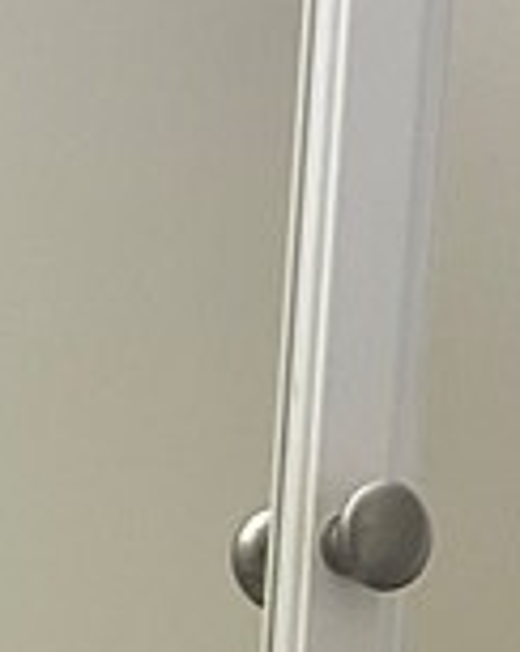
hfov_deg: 8.1
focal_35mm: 190
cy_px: 1632
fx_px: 3662
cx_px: 226
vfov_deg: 9.0
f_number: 1.8
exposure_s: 1/120
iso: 64
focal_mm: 3
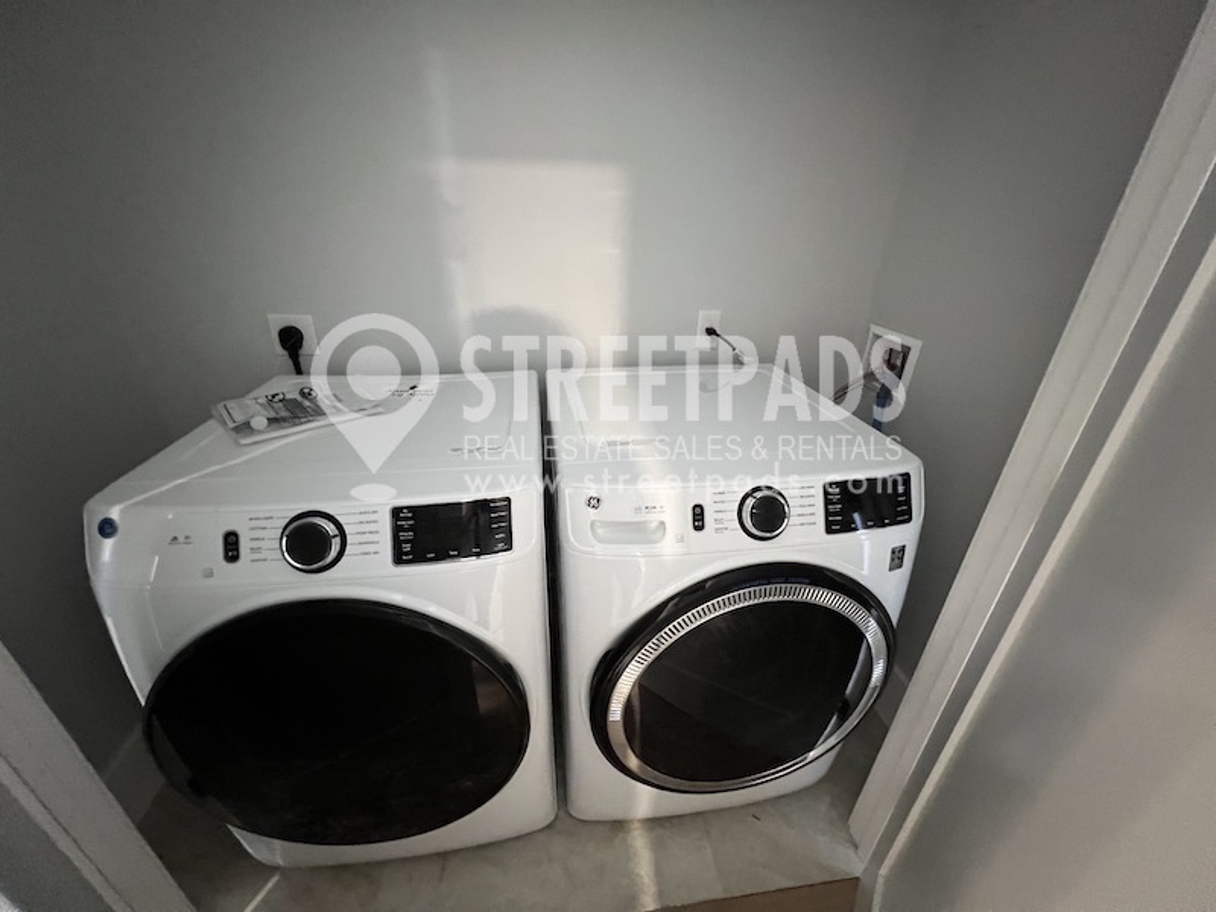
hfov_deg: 106.2
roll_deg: -1.0
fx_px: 457
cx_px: 608
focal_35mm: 13
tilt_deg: -26.7
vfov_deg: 89.9
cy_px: 456
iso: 800
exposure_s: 1/40
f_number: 1.8
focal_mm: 1.57
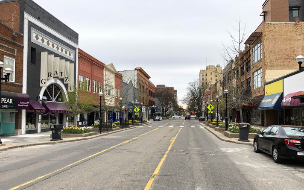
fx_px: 249
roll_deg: +0.3
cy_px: 104
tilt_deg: +2.0
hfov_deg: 62.9
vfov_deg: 41.8
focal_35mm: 30
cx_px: 151
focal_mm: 4
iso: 20
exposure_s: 1/489
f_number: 1.8
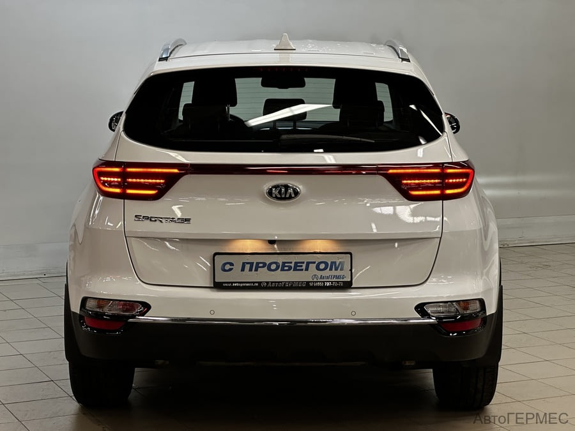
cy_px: 216
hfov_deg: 25.3
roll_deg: -0.6
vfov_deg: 19.1
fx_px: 1279
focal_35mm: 77
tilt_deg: -6.1
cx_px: 288
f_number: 2.8
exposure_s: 1/77
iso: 200
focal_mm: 9
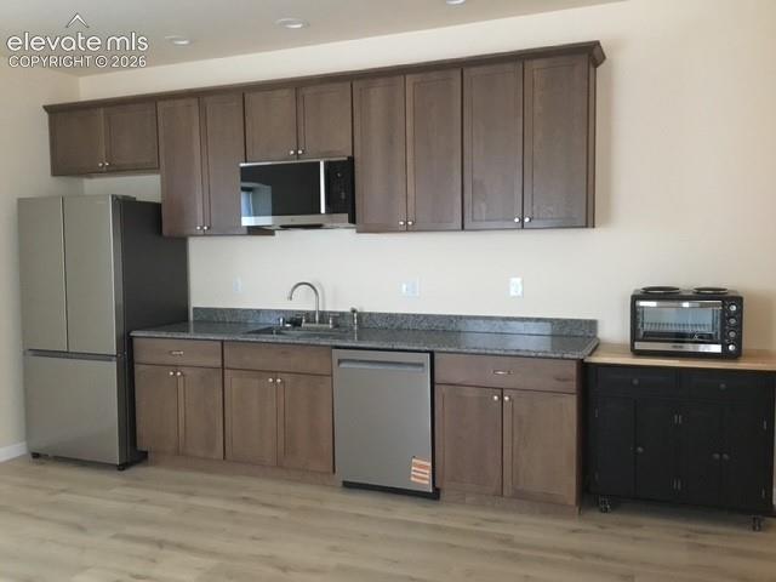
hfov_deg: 58.4
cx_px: 388
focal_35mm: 31
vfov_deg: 45.4
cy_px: 291
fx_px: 695
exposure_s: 1/15
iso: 400
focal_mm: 3.3
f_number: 2.4
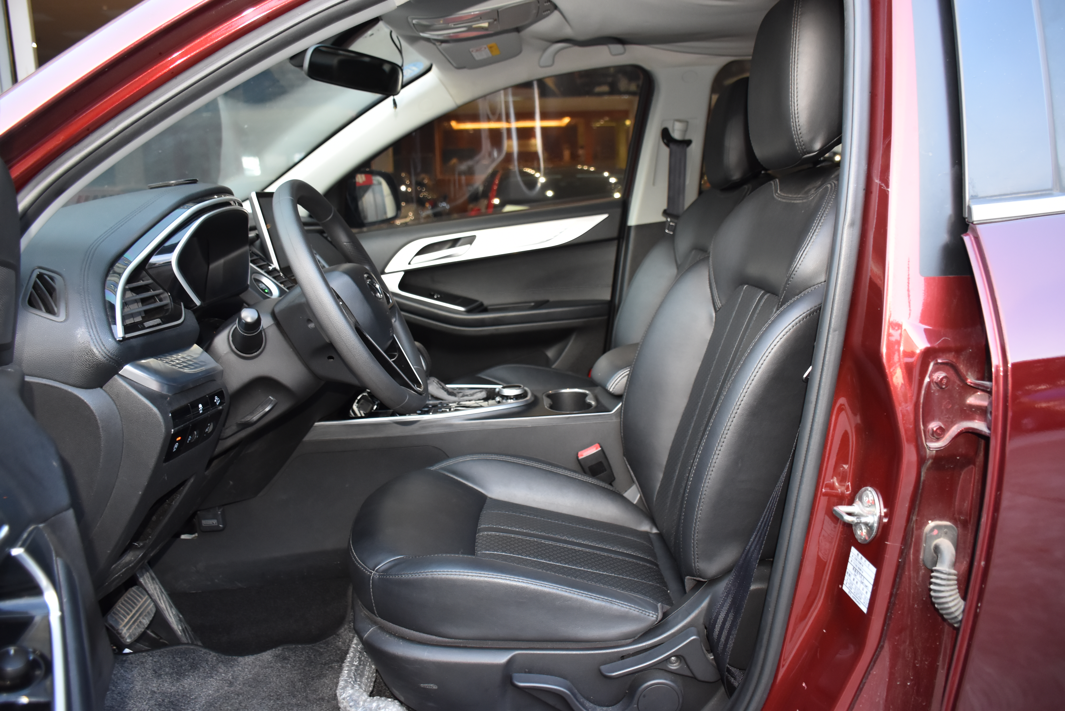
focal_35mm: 27
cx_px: 532
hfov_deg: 67.4
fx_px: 799
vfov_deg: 48.0
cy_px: 356
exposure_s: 1/80
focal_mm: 18
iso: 800
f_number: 4.5
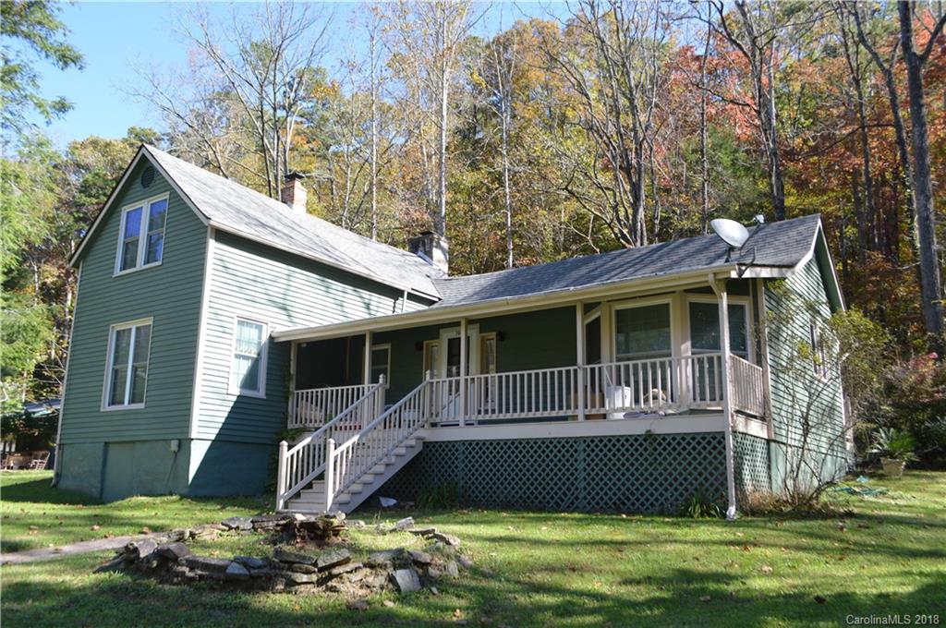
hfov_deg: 62.0
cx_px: 473
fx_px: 787
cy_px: 314
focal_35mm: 30
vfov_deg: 43.5
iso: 125
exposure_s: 1/125
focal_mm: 20
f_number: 5.6
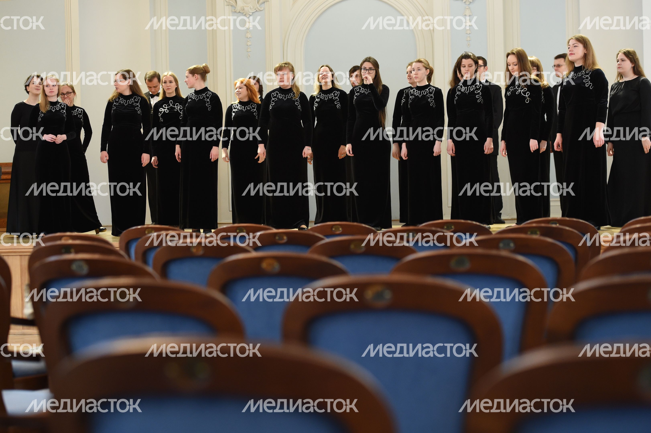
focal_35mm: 70
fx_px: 1265
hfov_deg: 28.9
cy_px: 216
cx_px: 326
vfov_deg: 19.4
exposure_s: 1/125
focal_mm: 70
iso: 2500
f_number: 3.5
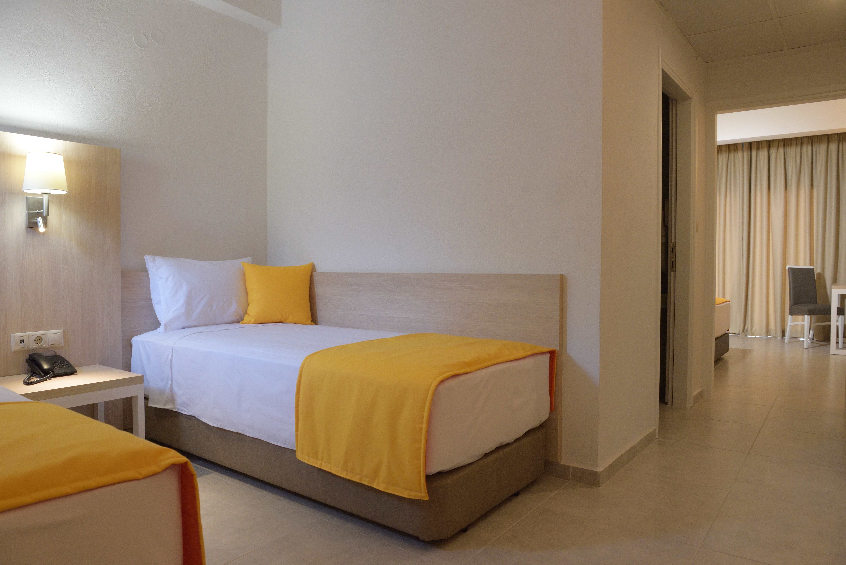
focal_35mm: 24
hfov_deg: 73.7
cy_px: 282
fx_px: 564
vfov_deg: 53.2
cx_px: 423
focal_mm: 24
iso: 1600
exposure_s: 1/80
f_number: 6.3
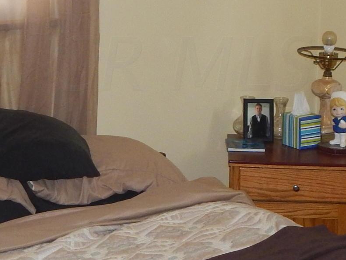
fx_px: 1179
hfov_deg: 16.7
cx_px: 180
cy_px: 63
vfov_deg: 12.5
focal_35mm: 118
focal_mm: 5.6
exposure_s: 1/30
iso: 200
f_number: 3.2
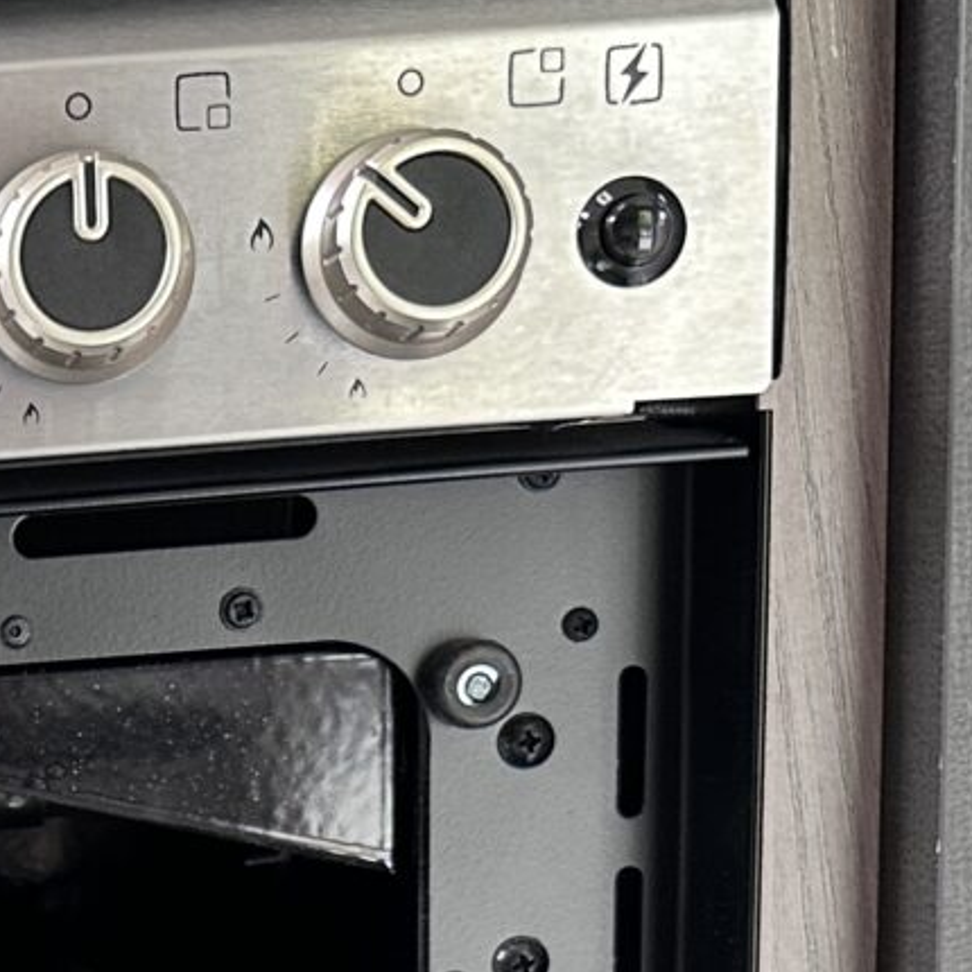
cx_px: -425
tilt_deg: -13.6
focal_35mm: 101
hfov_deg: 16.0
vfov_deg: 15.9
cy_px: 1411
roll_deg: +5.2
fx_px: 3209
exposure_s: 1/121
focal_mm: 6.86
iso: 160
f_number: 1.78
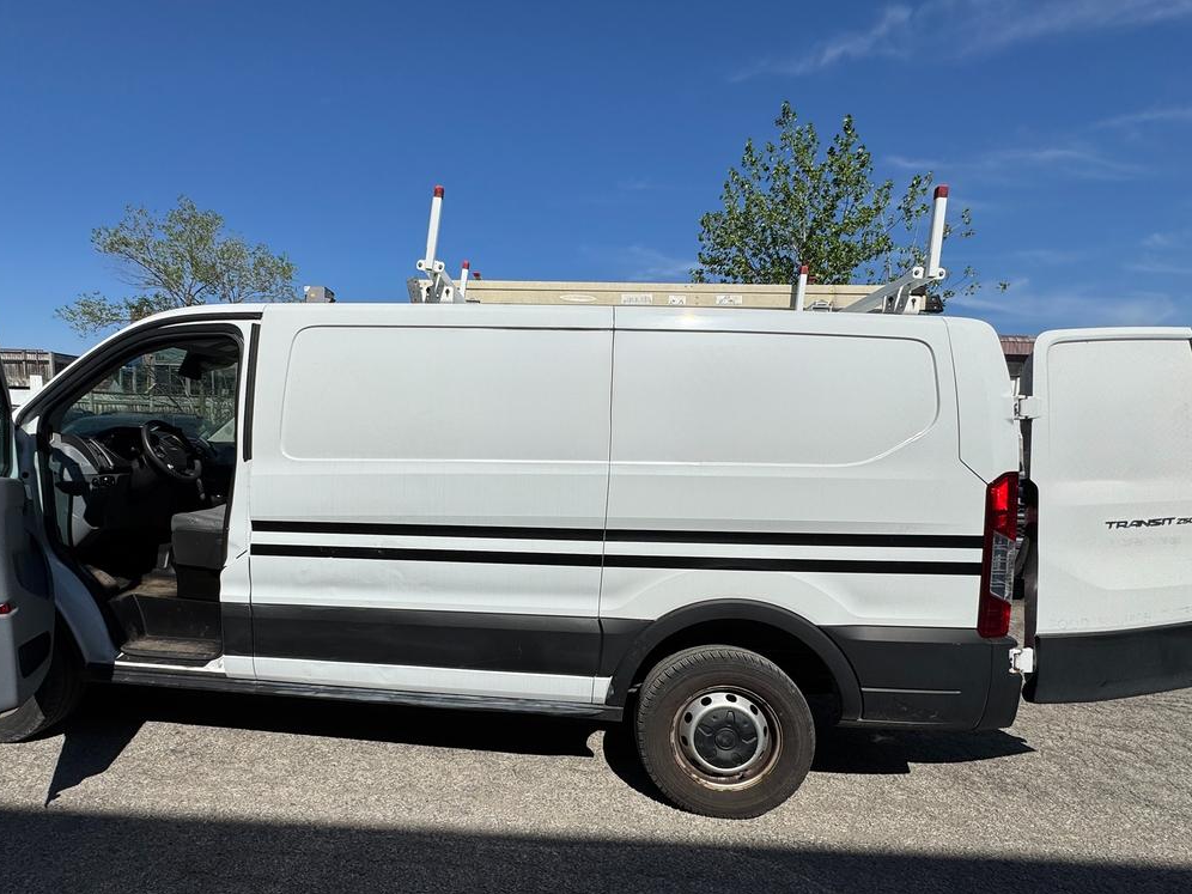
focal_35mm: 18
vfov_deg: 71.4
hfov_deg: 87.1
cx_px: 503
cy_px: 497
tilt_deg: -7.3
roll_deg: -1.5
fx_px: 620
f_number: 2.2
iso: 32
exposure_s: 1/4367
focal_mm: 2.22
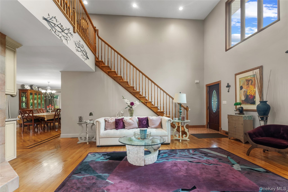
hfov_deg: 96.7
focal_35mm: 16
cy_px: 96
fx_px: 128
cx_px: 144
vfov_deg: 73.8
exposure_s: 1/1.67
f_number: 9
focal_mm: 16
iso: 250
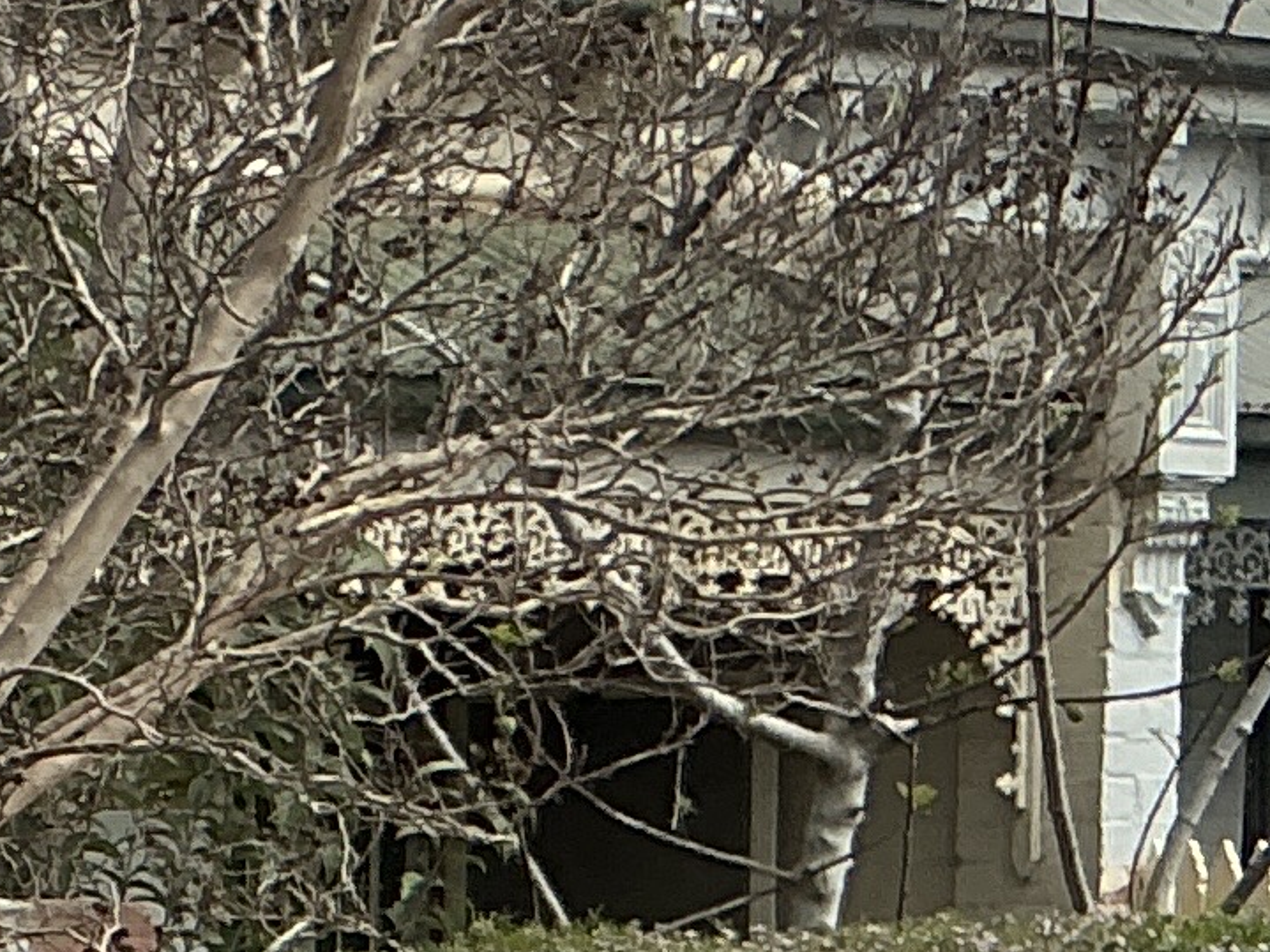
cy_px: 1007
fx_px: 5759
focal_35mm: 157
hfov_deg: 10.7
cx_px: -1809
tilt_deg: -2.1
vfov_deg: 9.4
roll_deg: -0.4
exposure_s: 1/1675
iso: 25
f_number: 1.8
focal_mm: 3
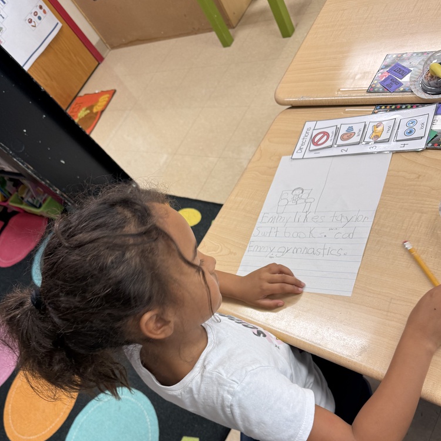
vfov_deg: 54.3
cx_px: 226
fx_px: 418
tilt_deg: -50.4
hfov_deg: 55.6
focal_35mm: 29
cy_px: 300
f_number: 1.78
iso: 80
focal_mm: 6.76
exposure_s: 1/62
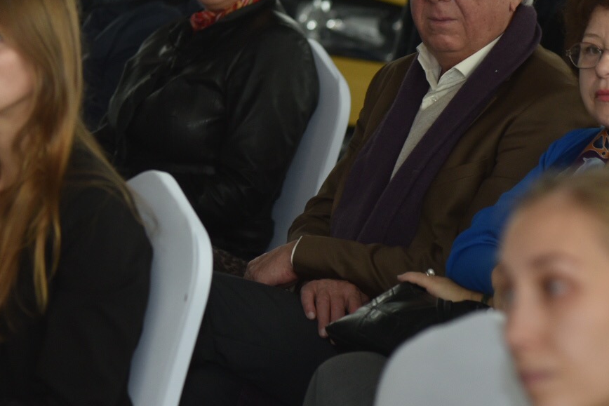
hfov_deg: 9.8
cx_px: 86
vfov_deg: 6.6
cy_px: 100
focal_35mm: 209
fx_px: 3536
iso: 1000
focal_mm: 112
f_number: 4.5
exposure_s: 1/250
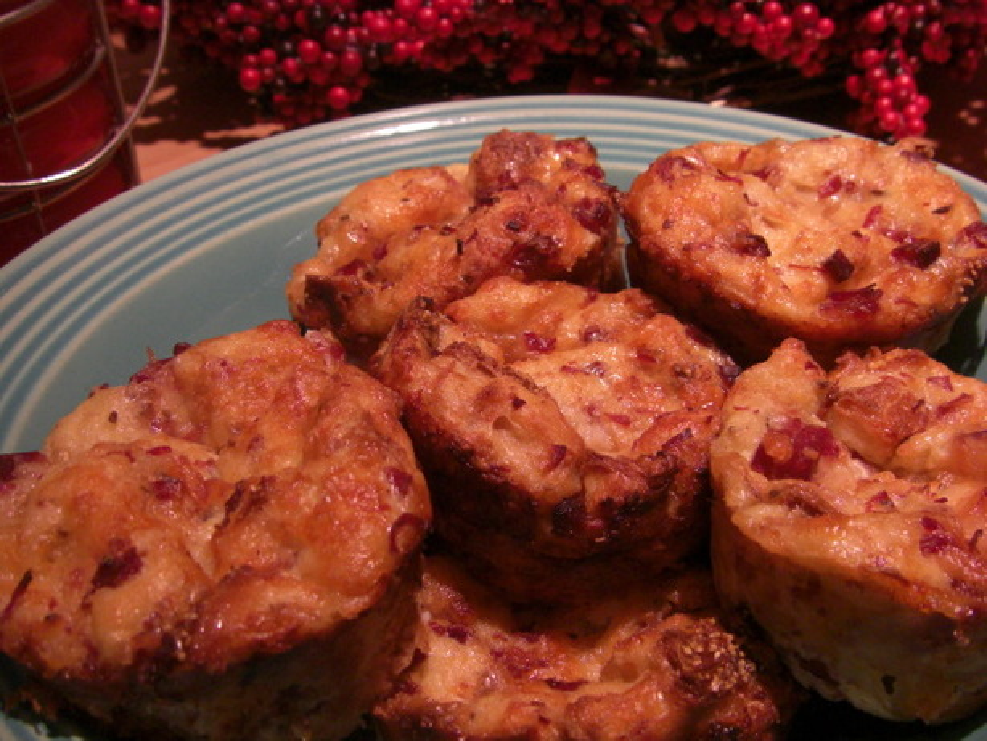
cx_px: 494
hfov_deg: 40.4
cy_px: 370
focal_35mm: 47
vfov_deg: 30.9
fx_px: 1341
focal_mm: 7.9
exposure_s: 1/50
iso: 200
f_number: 3.6
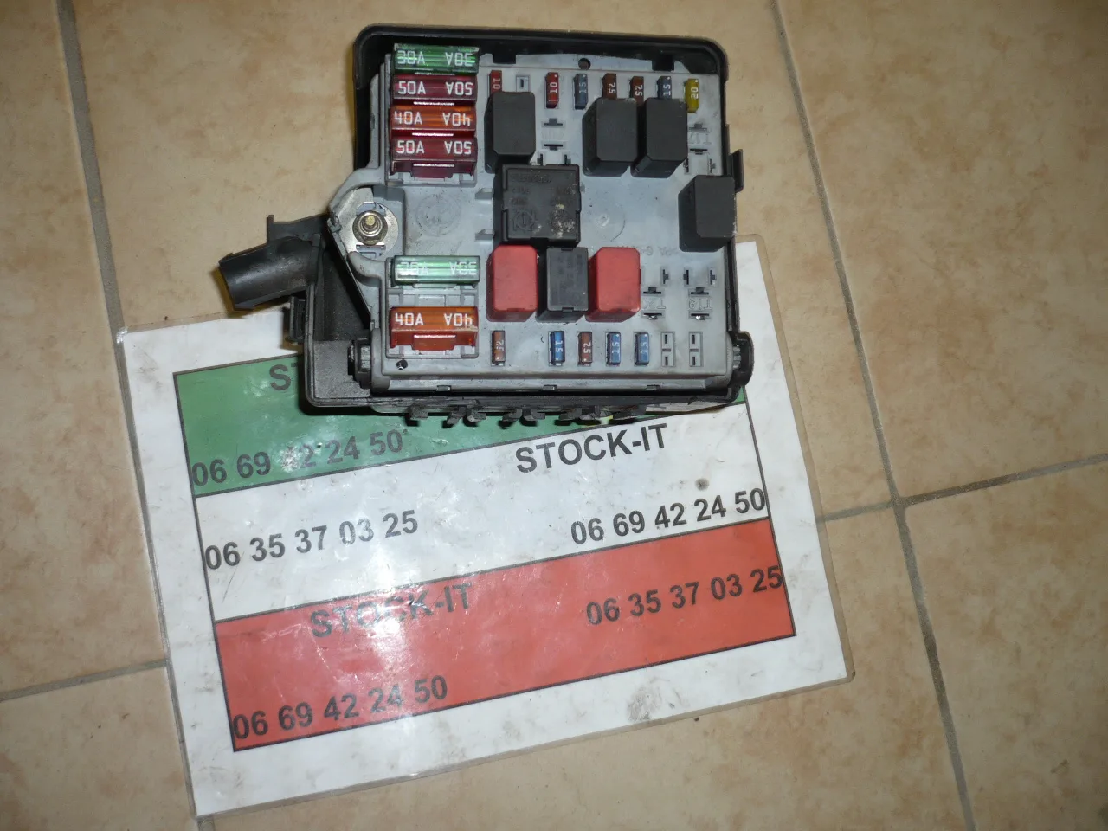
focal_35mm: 35
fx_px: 1120
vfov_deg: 40.7
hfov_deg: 52.6
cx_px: 554
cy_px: 416
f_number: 2.8
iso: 100
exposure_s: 1/30
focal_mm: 5.8
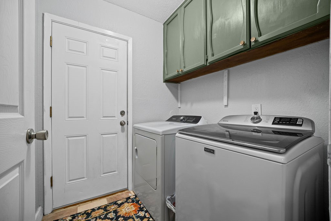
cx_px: 166
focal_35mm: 14
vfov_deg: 83.3
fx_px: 124
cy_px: 110
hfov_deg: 106.3
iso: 1600
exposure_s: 1/10
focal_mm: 9
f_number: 4.5
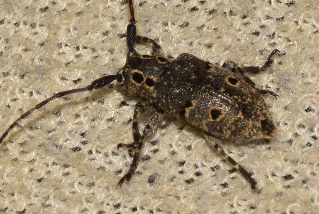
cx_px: 160
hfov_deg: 9.8
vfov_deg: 6.6
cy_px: 107
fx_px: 1862
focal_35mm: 210
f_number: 16
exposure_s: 1/160
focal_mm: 140
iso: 400
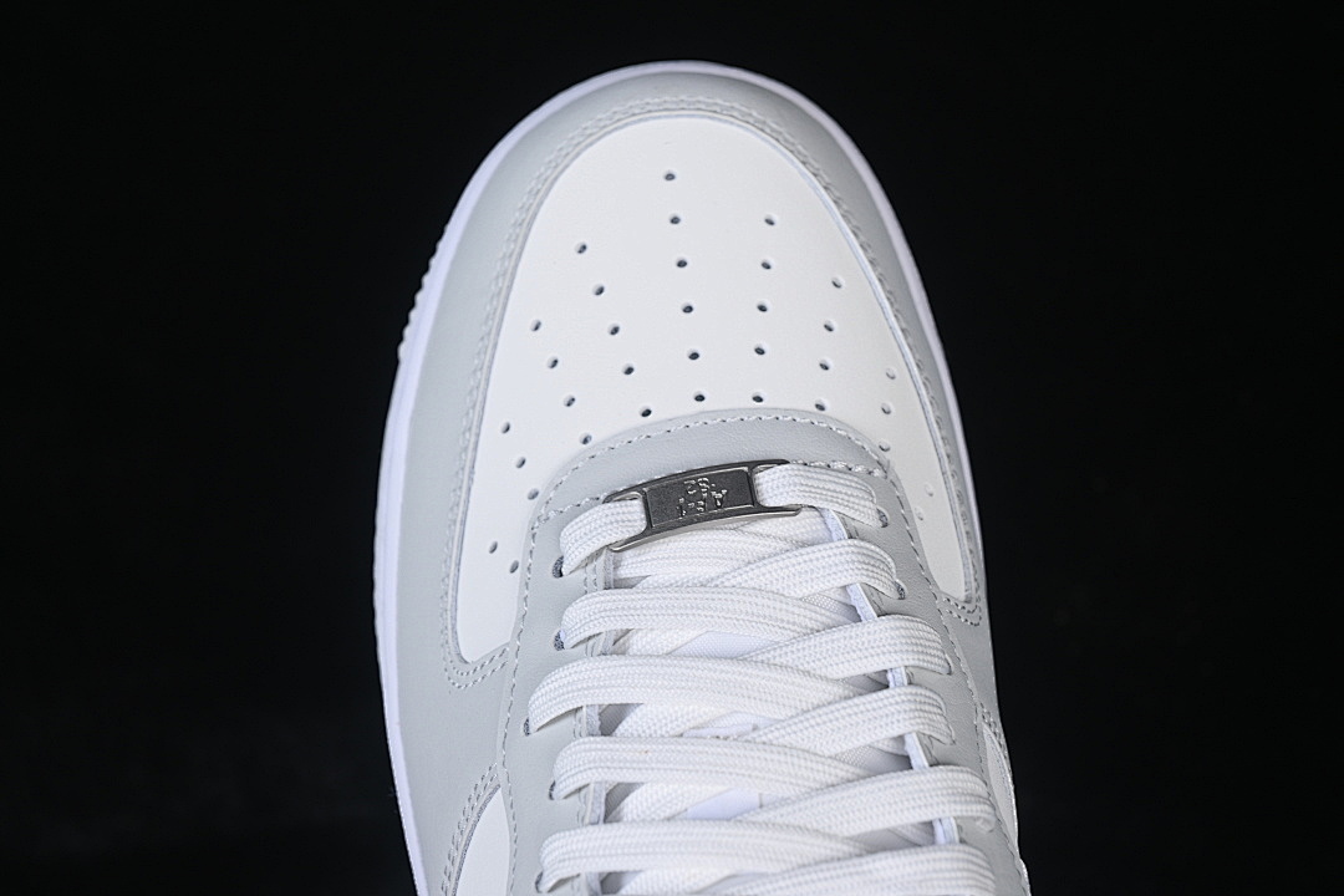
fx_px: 2800
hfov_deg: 27.0
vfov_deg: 18.2
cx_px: 672
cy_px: 448
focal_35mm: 75
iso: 160
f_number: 7.1
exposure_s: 1/80
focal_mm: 50
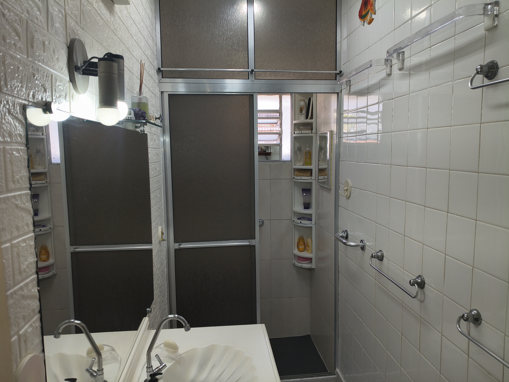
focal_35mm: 26
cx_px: 254
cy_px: 191
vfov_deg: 53.1
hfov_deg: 67.3
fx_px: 382
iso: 99
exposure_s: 1/132
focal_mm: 4.81
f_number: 1.8
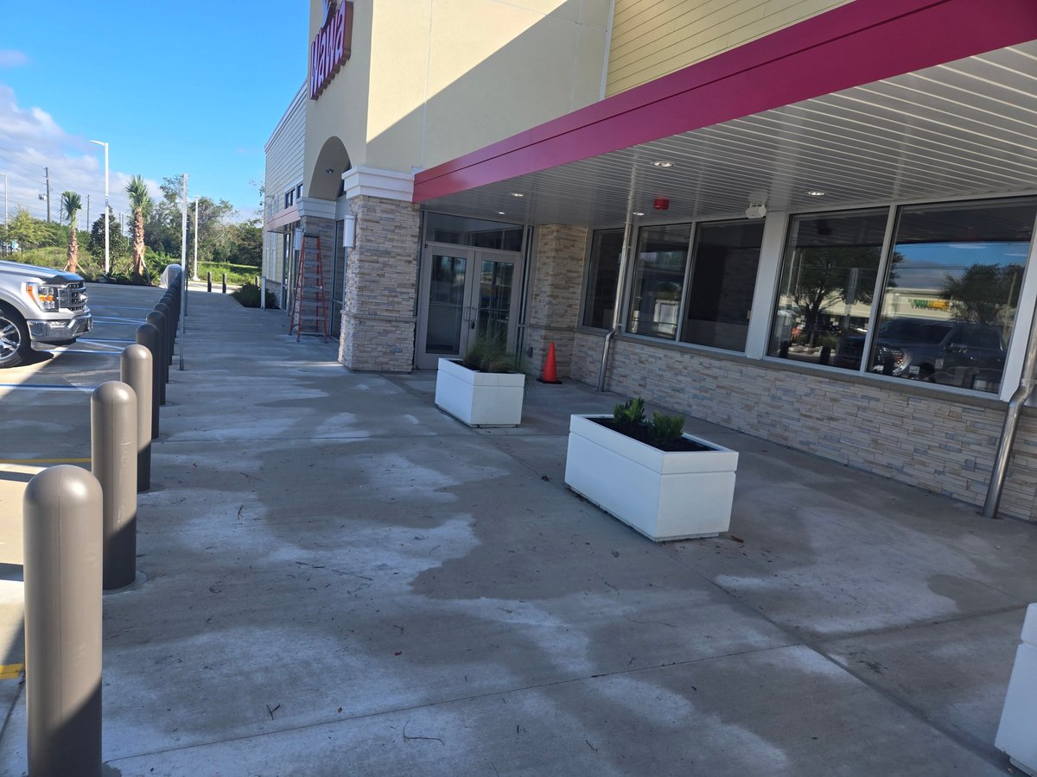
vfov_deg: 58.9
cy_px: 388
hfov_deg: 73.9
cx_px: 518
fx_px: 689
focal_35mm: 23
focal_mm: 5.4
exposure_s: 1/871
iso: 25
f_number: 1.8
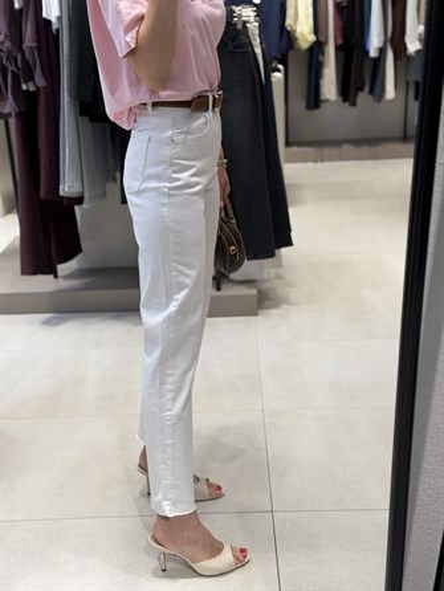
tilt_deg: -35.4
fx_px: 820
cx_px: 222
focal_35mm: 48
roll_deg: +2.1
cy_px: 296
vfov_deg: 39.6
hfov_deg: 30.3
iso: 50
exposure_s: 1/124
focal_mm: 6.76
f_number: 1.78
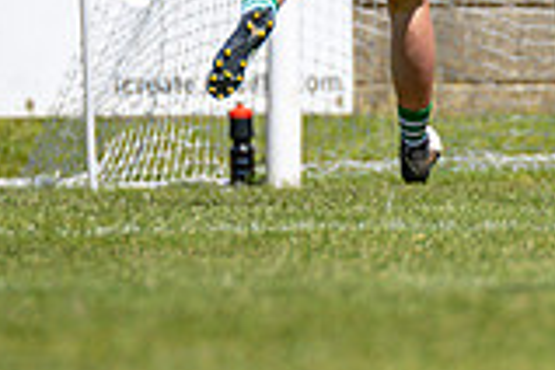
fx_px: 27147
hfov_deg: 1.2
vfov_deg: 0.8
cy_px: 42
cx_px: 608
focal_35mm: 1761
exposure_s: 1/6400
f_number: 2.8
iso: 100
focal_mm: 300
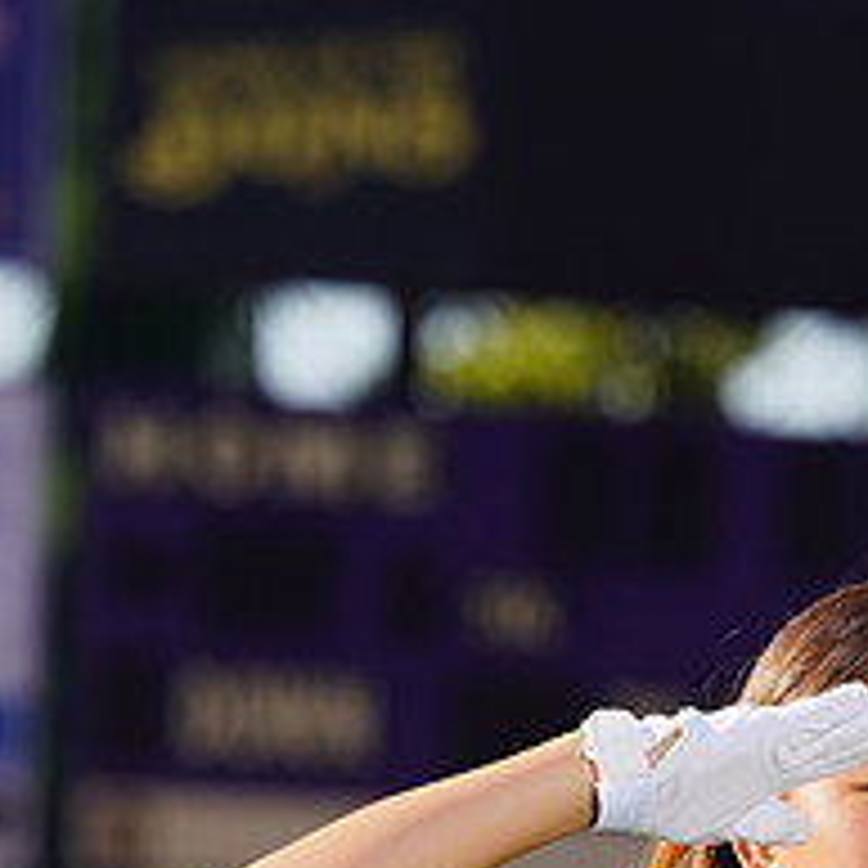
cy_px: 1232
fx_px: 19887
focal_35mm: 701
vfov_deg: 2.5
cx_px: 753
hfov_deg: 2.5
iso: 100
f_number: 9
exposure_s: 1/250
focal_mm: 274
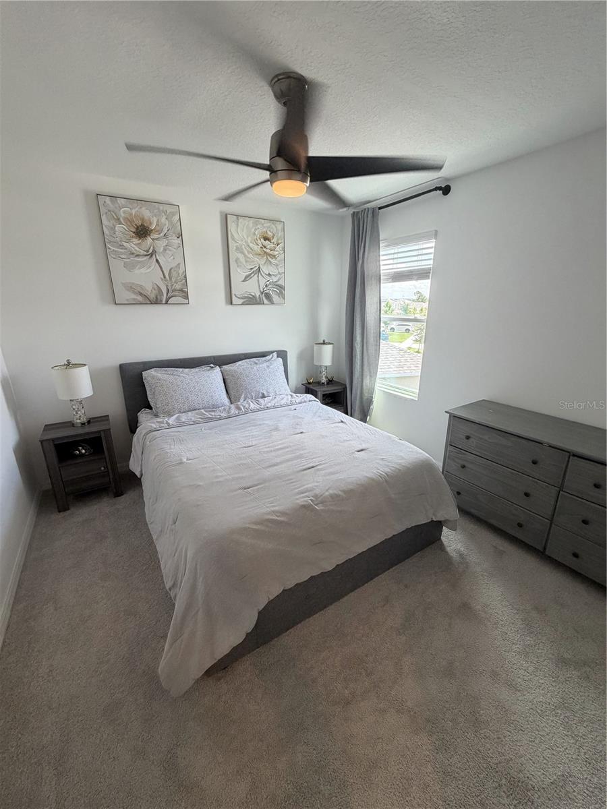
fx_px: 327
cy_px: 404
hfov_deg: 85.7
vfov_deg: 102.1
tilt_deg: -16.3
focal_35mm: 14
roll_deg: +0.4
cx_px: 304
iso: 160
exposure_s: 1/120
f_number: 2.2
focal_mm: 2.22
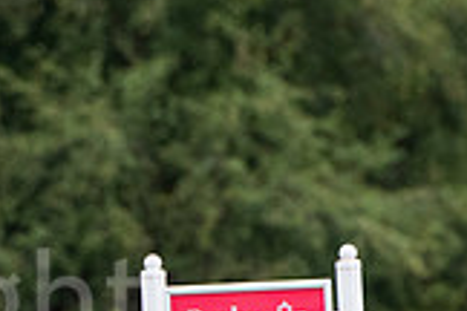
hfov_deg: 1.9
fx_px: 13957
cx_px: -29
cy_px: 488
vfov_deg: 1.3
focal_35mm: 1076
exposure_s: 1/2500
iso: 1600
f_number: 4.5
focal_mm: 200
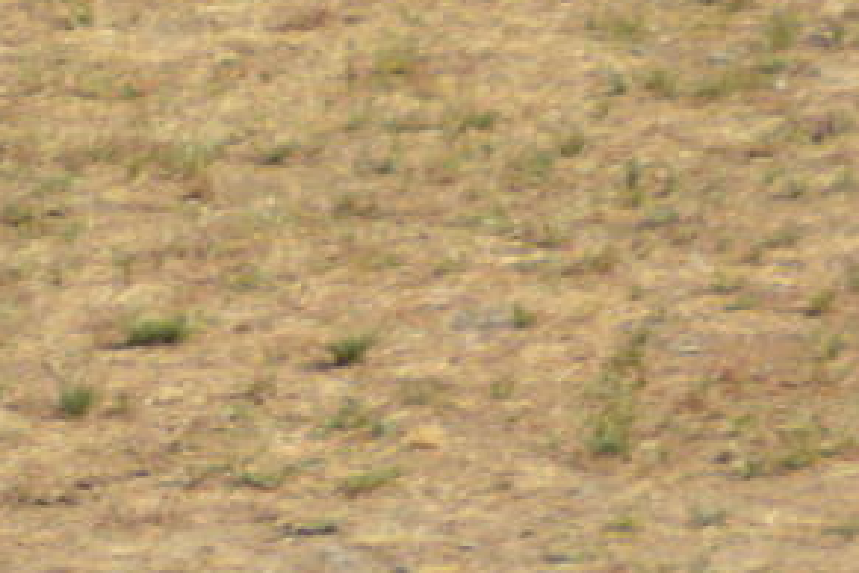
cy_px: 1168
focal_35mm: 1004
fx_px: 23943
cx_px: -974
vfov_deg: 1.4
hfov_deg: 2.0
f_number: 6.3
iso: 400
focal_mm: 95
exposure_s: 1/1600
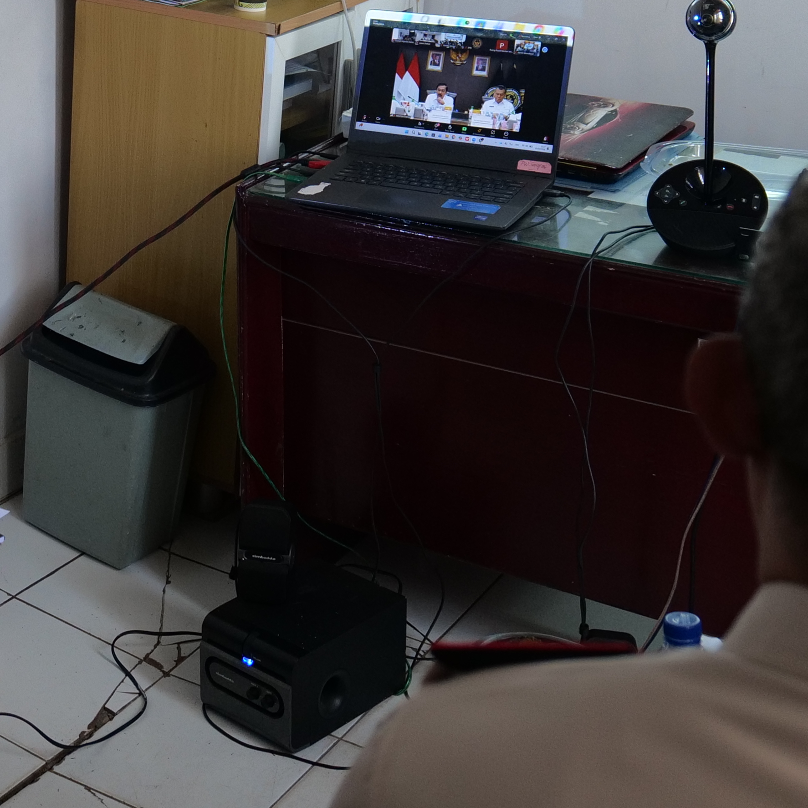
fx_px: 1822
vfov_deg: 24.3
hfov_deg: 24.4
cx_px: 111
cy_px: 88
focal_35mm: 69
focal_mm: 24
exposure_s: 1/60
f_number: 3.8
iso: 1250
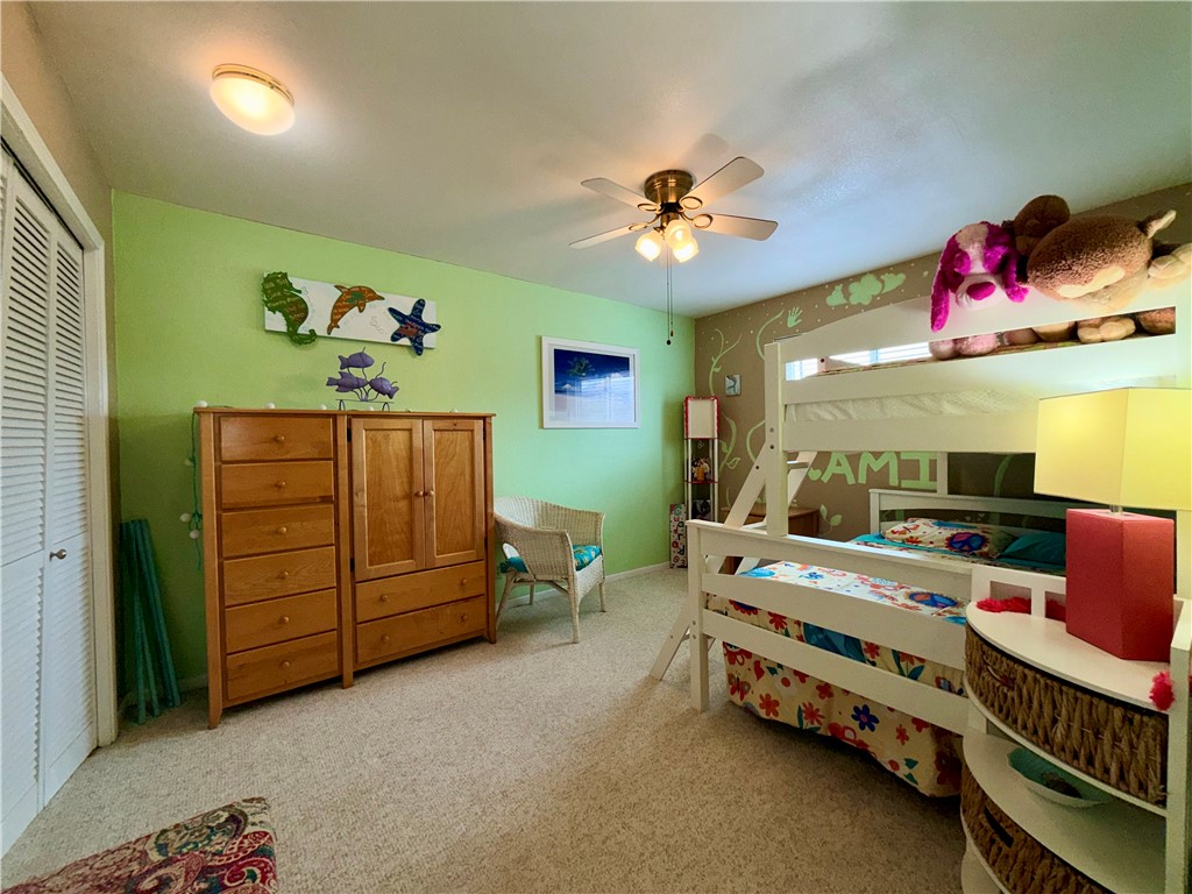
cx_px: 596
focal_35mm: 14
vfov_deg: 85.7
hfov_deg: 102.1
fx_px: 482
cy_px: 447
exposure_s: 1/120
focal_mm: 2.22
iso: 32
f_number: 2.2
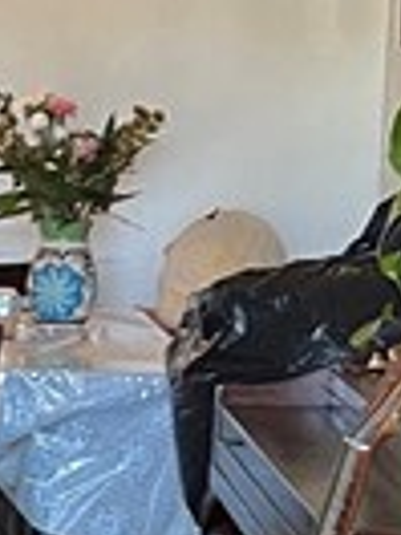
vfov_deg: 9.8
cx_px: -1021
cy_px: 450
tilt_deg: -5.9
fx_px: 3120
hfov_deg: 6.4
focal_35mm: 202
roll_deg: +0.6
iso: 200
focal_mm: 5.7
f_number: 1.5
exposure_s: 1/60
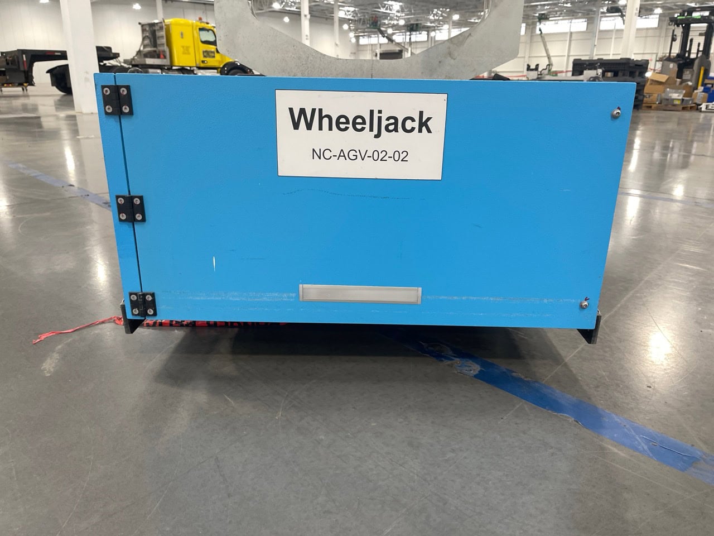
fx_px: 516
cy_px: 268
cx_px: 357
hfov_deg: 69.4
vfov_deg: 54.9
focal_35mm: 25
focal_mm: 5.1
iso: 125
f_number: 1.6
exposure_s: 1/116
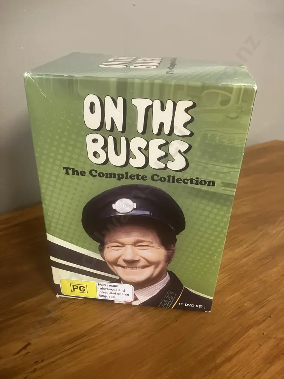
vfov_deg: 63.4
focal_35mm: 28
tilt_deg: -27.1
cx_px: 142
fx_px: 306
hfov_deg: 49.7
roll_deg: -3.2
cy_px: 190
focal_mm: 3.99
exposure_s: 1/50
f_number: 1.8
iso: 320
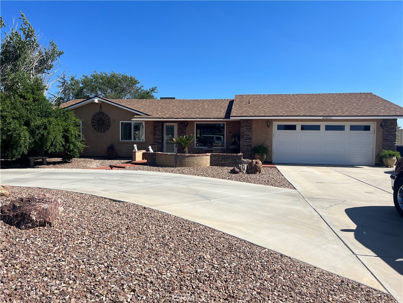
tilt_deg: -1.5
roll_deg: -0.9
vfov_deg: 53.1
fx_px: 303
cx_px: 202
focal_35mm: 26
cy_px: 152
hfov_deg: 67.3
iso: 50
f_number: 1.5
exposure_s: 1/5882
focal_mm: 5.7
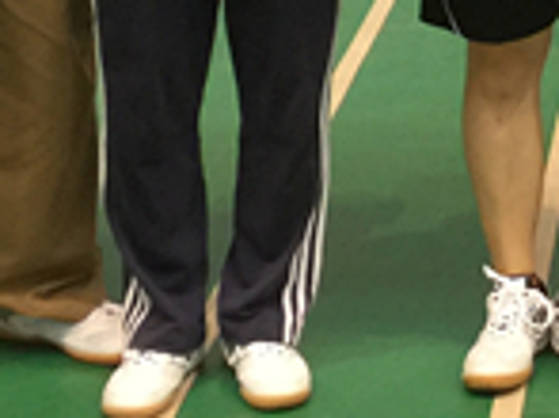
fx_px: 2549
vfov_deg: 8.6
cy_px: -566
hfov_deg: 11.8
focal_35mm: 158
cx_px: 913
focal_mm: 4.15
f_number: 2.2
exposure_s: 1/33
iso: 50
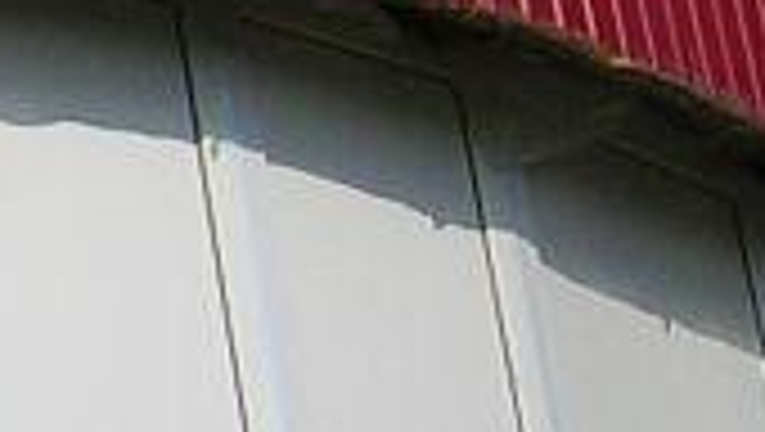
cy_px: -770
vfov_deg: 4.7
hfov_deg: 7.8
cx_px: -1278
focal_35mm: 249
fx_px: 5056
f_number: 5.6
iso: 50
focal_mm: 5.8
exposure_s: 1/600
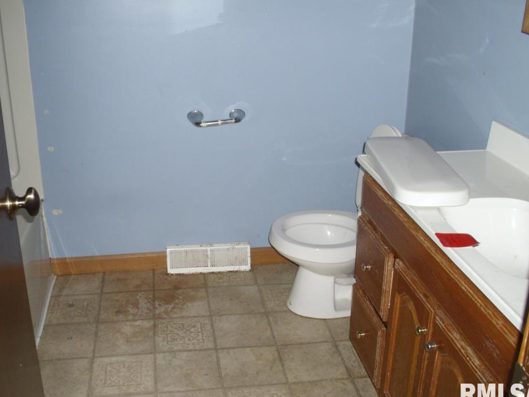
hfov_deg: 43.8
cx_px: 250
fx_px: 657
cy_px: 189
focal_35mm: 43
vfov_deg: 33.6
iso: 200
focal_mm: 6.3
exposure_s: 1/60
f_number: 2.9
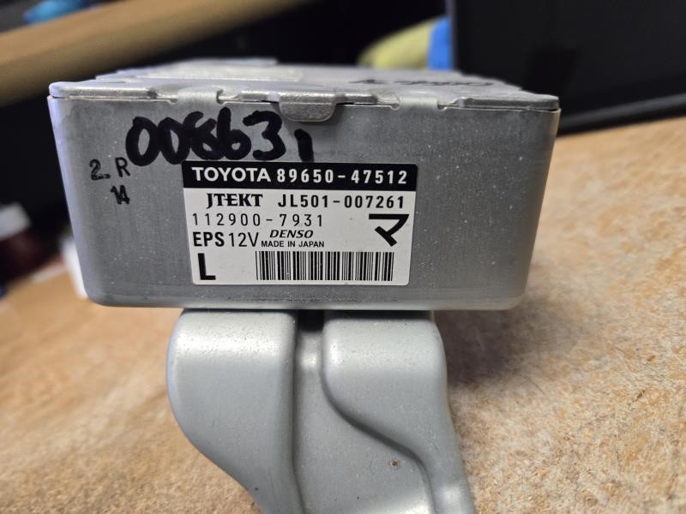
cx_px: 343
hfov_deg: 73.9
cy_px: 257
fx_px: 456
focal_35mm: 23
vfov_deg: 58.9
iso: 1000
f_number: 1.8
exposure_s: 1/120
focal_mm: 5.4
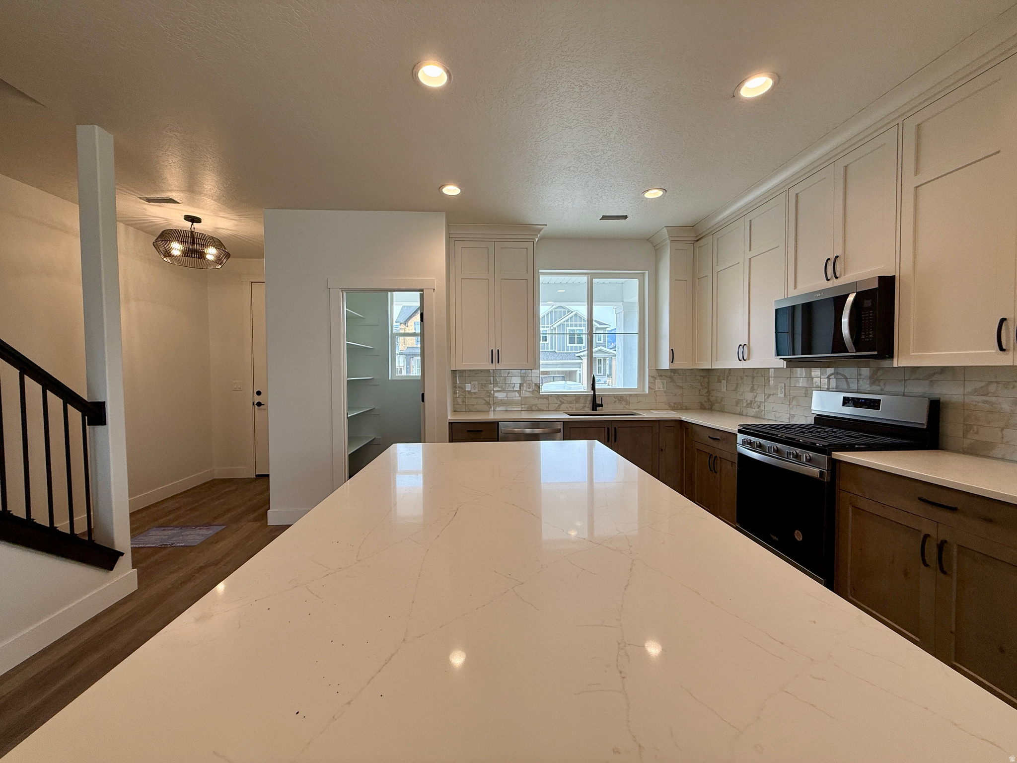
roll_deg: +0.5
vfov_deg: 85.7
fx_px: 411
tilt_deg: -0.8
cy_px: 382
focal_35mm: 14
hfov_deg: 102.1
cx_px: 508
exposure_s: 1/131
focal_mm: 2.22
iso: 64
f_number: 2.2
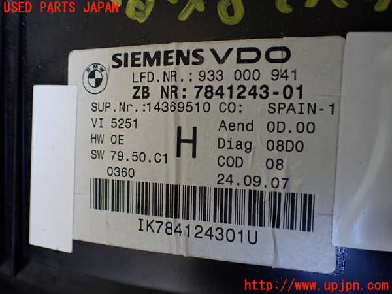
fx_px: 340
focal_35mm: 30
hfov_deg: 60.0
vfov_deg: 46.8
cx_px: 196
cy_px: 147
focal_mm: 5.4
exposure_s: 1/125
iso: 200
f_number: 2.3
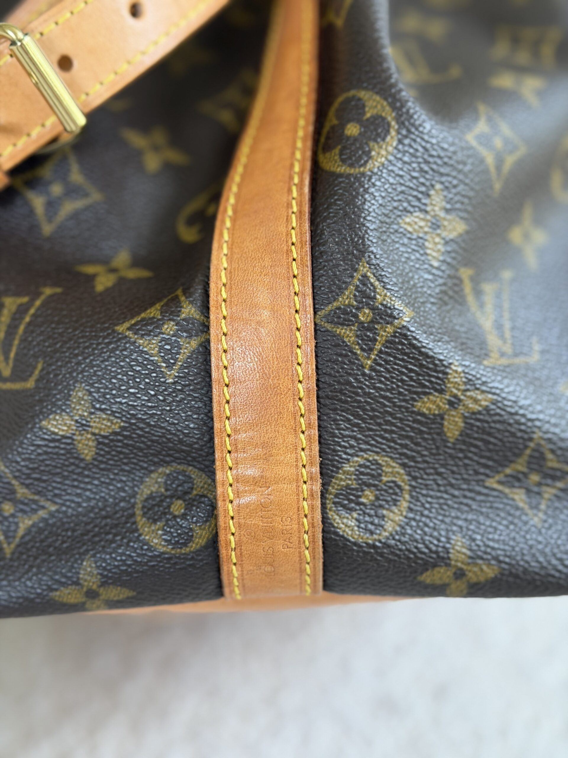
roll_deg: +0.4
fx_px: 1050
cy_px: 379
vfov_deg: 39.7
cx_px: 284
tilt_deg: -27.7
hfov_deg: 30.3
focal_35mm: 48
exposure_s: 1/80
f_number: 1.78
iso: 100
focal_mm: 6.76
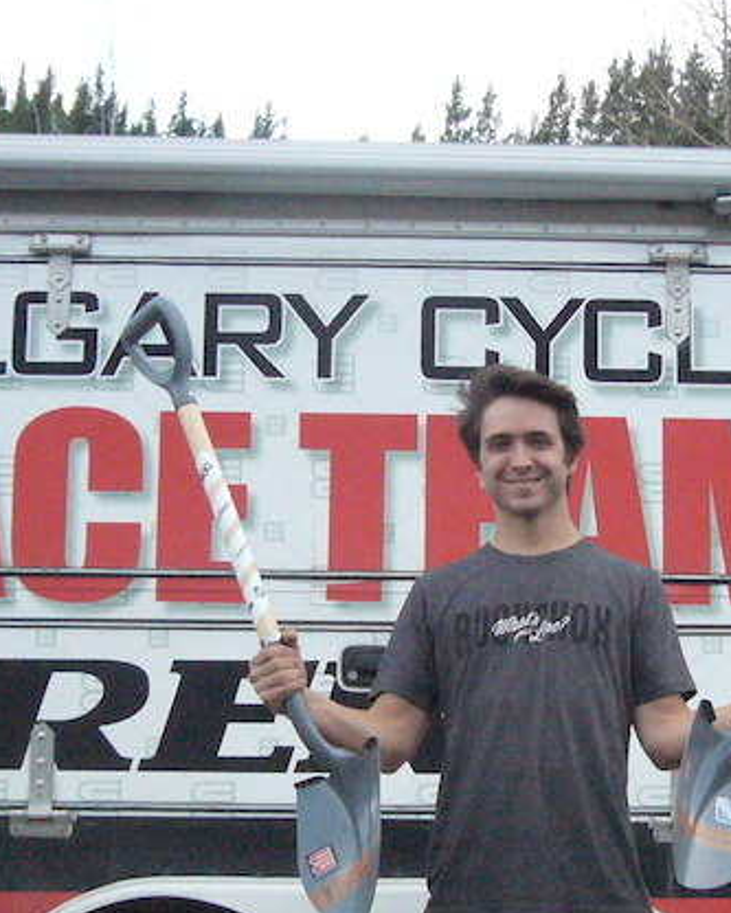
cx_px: 503
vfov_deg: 25.2
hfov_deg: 20.3
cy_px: 628
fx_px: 2028
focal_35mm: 75
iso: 400
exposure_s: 1/160
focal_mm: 4.7
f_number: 5.6
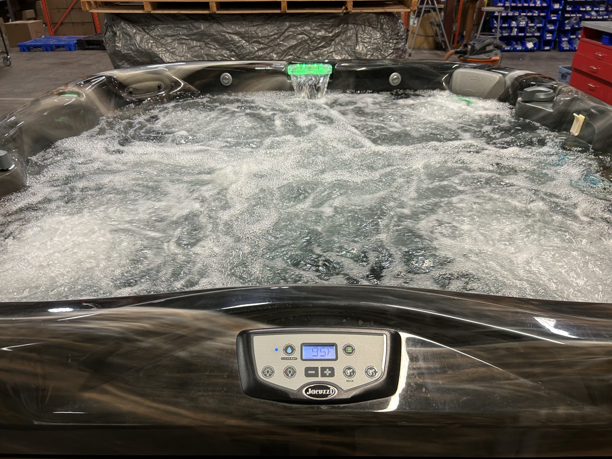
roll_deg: +0.4
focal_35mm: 26
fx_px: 460
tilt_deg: -30.3
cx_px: 306
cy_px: 230
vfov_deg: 53.1
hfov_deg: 67.3
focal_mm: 5.7
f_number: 1.5
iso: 80
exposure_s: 1/60
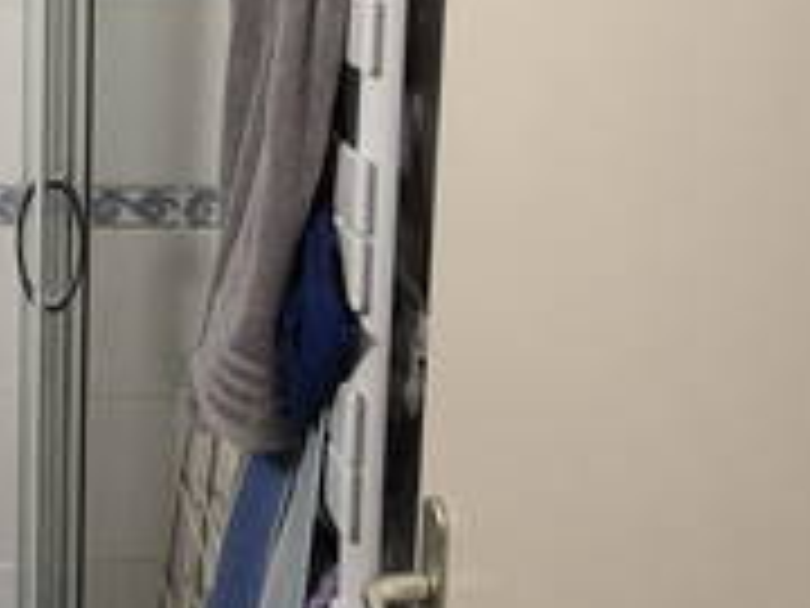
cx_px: -9
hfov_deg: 31.2
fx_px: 1334
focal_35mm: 57
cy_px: 23
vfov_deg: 24.6
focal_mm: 1.74
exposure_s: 1/50
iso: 100
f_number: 2.2
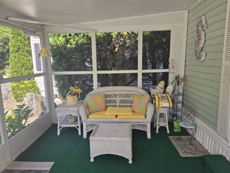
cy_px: 86
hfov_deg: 73.9
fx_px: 153
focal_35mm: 23
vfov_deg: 58.9
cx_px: 115
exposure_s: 1/224
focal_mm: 5.4
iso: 25
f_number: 1.8
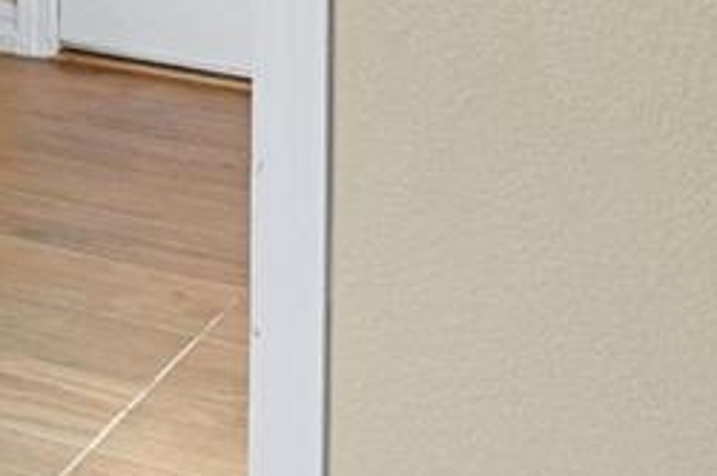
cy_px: -548
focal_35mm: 109
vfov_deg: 11.1
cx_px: -1199
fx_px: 2168
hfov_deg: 12.5
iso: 250
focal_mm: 17
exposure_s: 1.6
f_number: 8
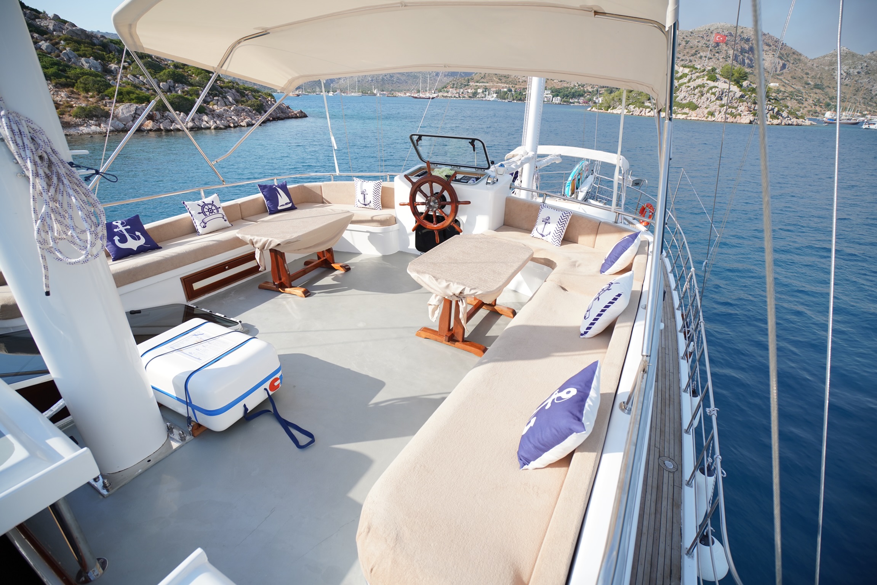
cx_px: 438
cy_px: 292
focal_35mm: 16
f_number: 4
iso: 250
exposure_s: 1/1250
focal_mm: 16
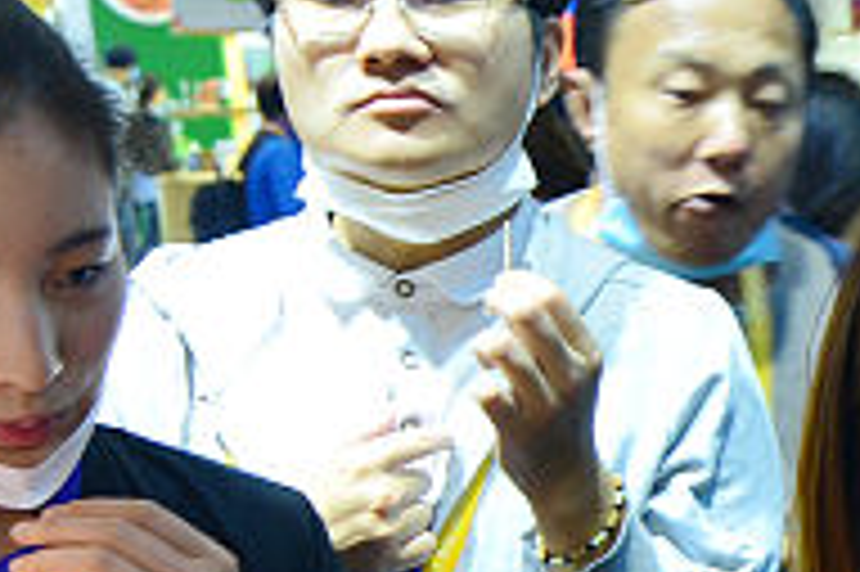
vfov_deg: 15.0
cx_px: 1162
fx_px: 2100
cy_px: 676
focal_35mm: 88
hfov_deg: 20.8
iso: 400
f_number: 2.8
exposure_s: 1/80
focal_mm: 14
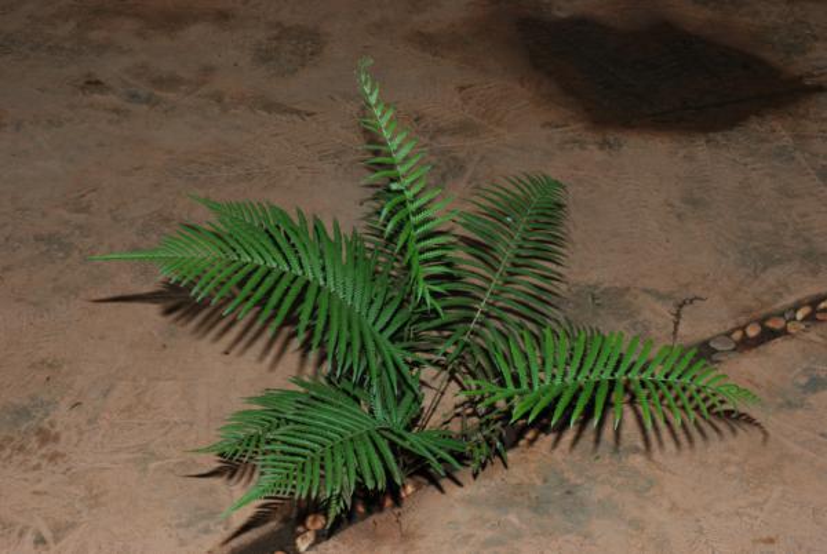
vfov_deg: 22.7
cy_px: 277
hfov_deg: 33.4
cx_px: 414
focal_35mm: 60
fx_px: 1380
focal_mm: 40
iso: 200
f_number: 14
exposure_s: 1/60
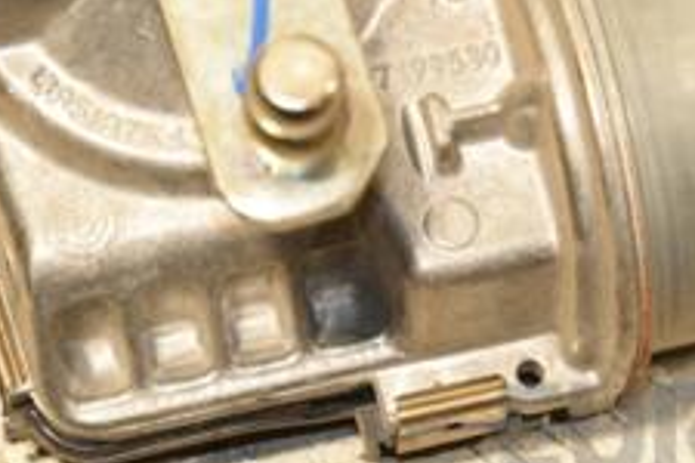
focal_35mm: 208
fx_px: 4015
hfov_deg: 9.9
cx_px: 442
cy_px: 19
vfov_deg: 6.6
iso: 800
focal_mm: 52
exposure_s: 1/200
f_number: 5.6
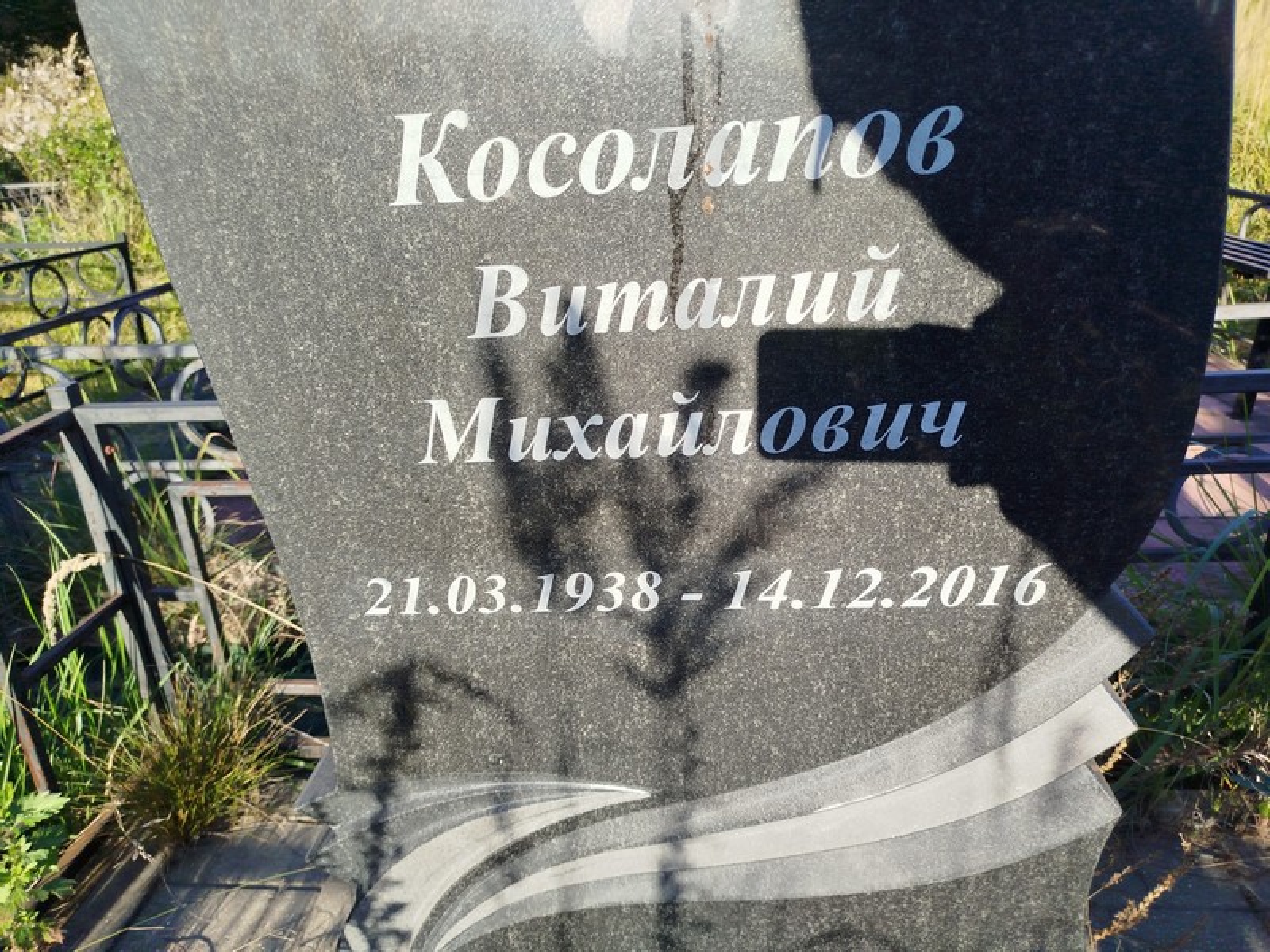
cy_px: 476
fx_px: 881
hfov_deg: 71.6
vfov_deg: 56.8
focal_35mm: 24
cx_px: 635
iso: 50
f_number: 1.7
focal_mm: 5.31
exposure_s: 1/523
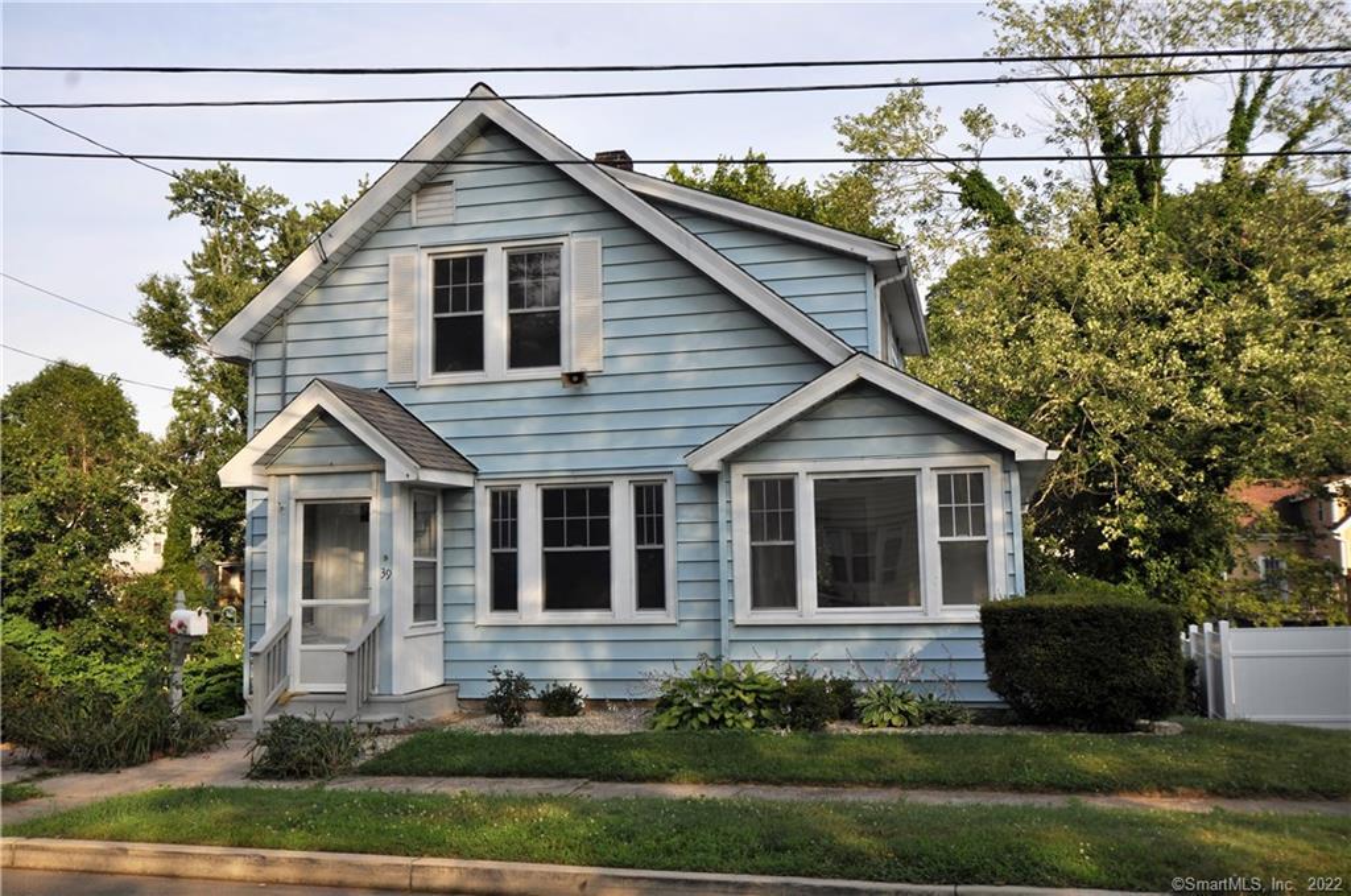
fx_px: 1236
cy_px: 448
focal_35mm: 33
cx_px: 676
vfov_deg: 39.8
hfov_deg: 57.3
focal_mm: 22
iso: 200
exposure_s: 1/250
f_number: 8
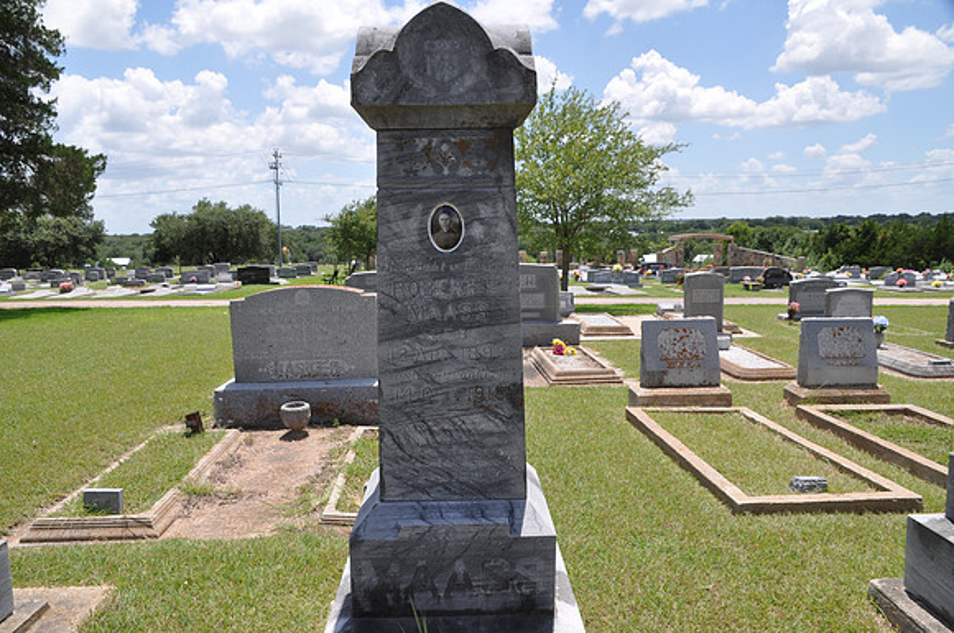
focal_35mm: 27
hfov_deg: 67.5
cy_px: 316
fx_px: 714
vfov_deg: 47.8
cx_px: 477
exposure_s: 1/125
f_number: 11
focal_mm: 18
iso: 200
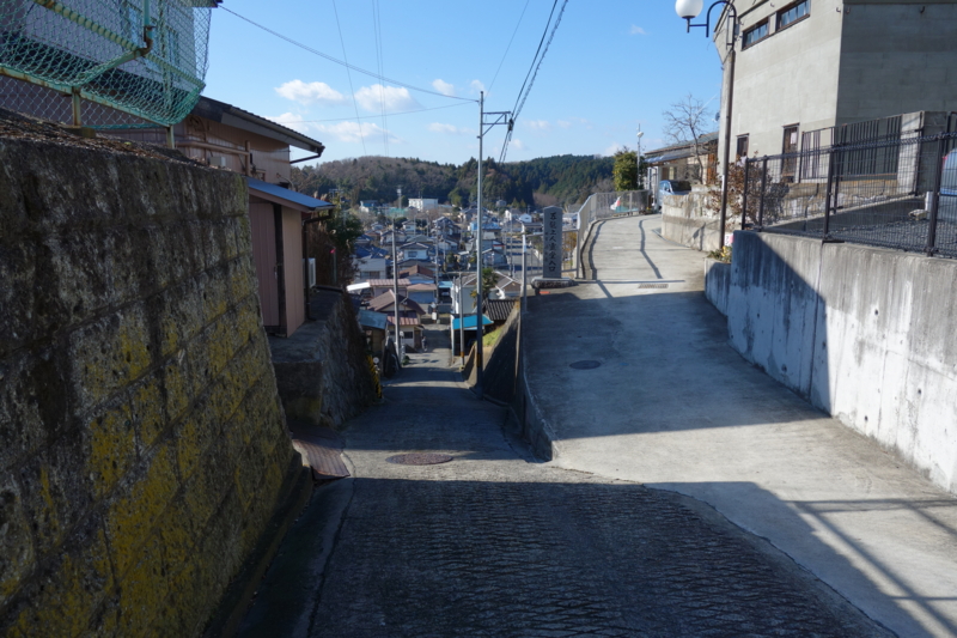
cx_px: 478
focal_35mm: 28
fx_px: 744
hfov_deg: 65.5
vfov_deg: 46.4
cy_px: 319
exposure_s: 1/400
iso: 125
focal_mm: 10.4
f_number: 5.6
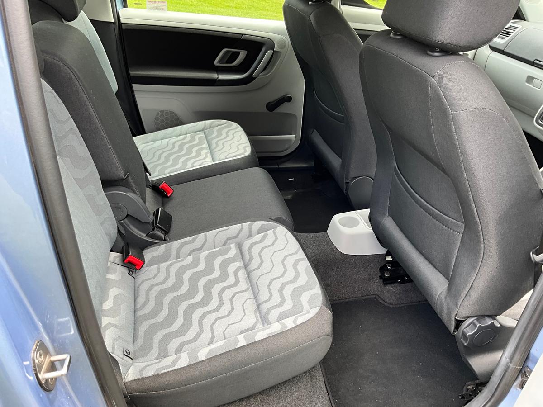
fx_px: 455
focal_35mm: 29
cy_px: 204
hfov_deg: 61.7
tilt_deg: -34.4
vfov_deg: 48.2
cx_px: 272
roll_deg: -0.7
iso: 32
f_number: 1.8
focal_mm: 3
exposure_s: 1/122
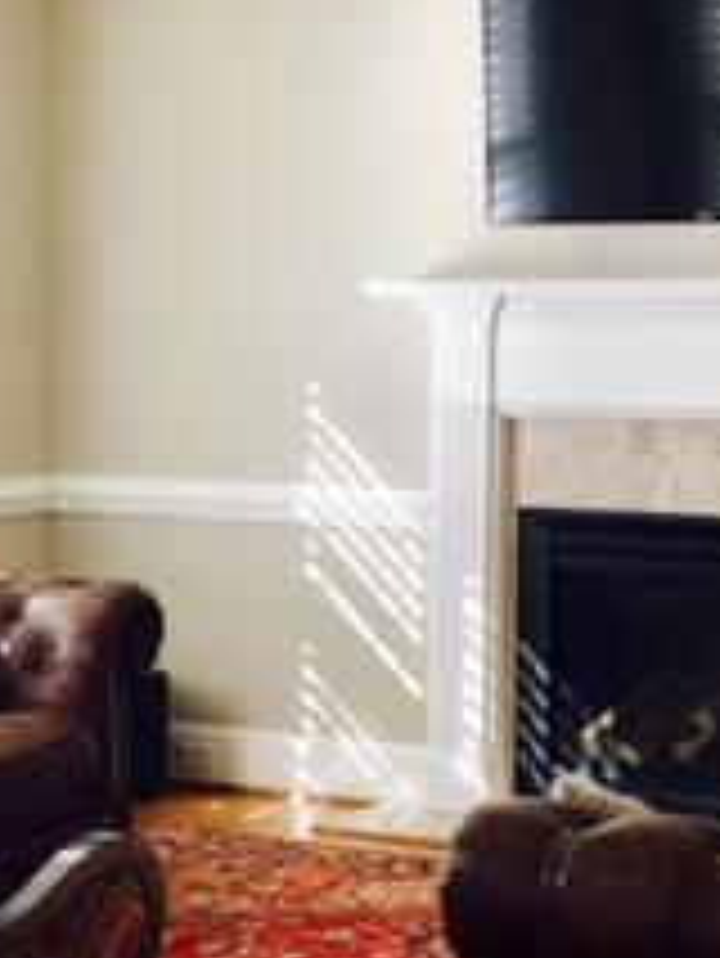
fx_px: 2410
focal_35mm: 87
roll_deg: -0.5
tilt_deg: -6.2
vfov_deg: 22.4
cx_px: 284
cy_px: 598
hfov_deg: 17.0
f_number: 2.2
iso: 40
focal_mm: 4.15
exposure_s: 1/120
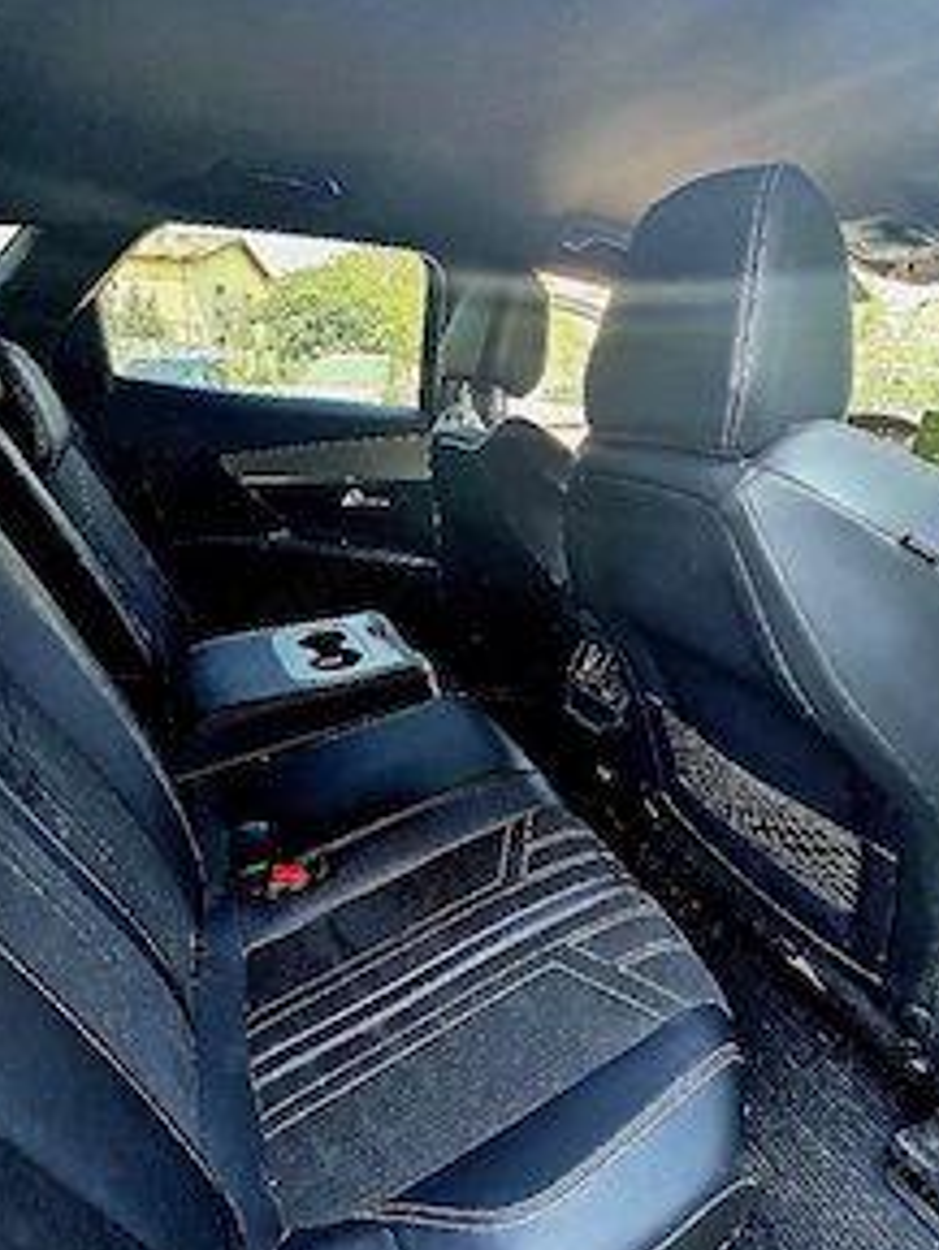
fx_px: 651
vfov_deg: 87.6
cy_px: 580
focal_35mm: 18
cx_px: 480
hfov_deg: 71.6
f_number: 1.9
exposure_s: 1/370
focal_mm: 2.2
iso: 400
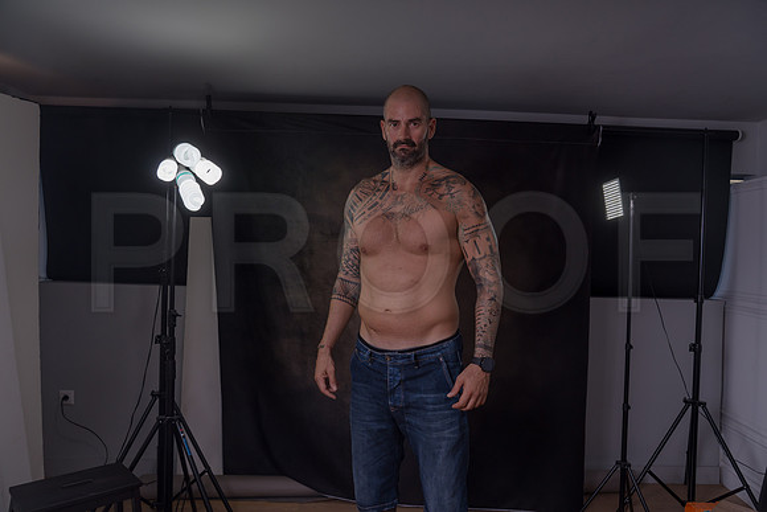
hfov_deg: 69.4
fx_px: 554
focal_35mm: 26
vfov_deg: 49.6
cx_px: 384
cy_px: 256
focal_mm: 26
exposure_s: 1/200
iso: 100
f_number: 7.1
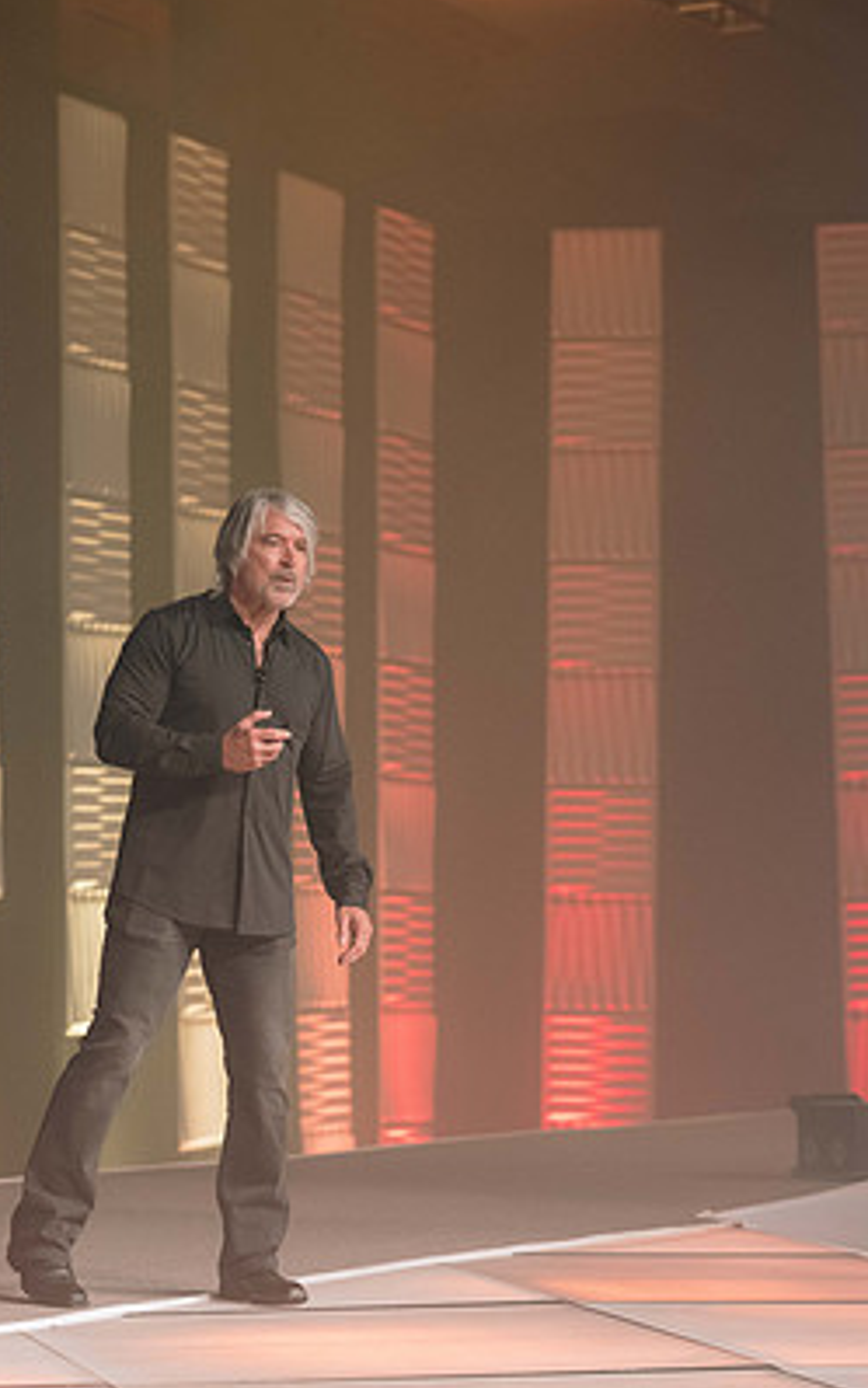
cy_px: 701
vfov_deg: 21.2
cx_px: 366
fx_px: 3707
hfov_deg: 13.4
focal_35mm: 98
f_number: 2.8
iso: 1000
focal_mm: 85
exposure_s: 1/200
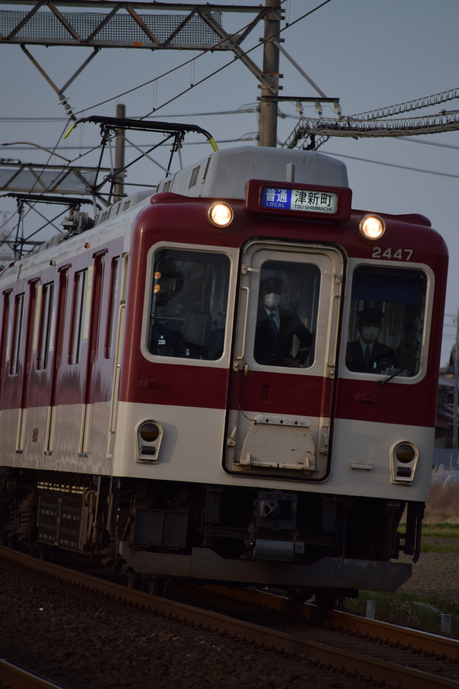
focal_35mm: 270
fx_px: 5163
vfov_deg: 7.6
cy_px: 344
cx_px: 230
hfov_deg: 5.1
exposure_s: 1/800
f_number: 5.6
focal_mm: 180
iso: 200
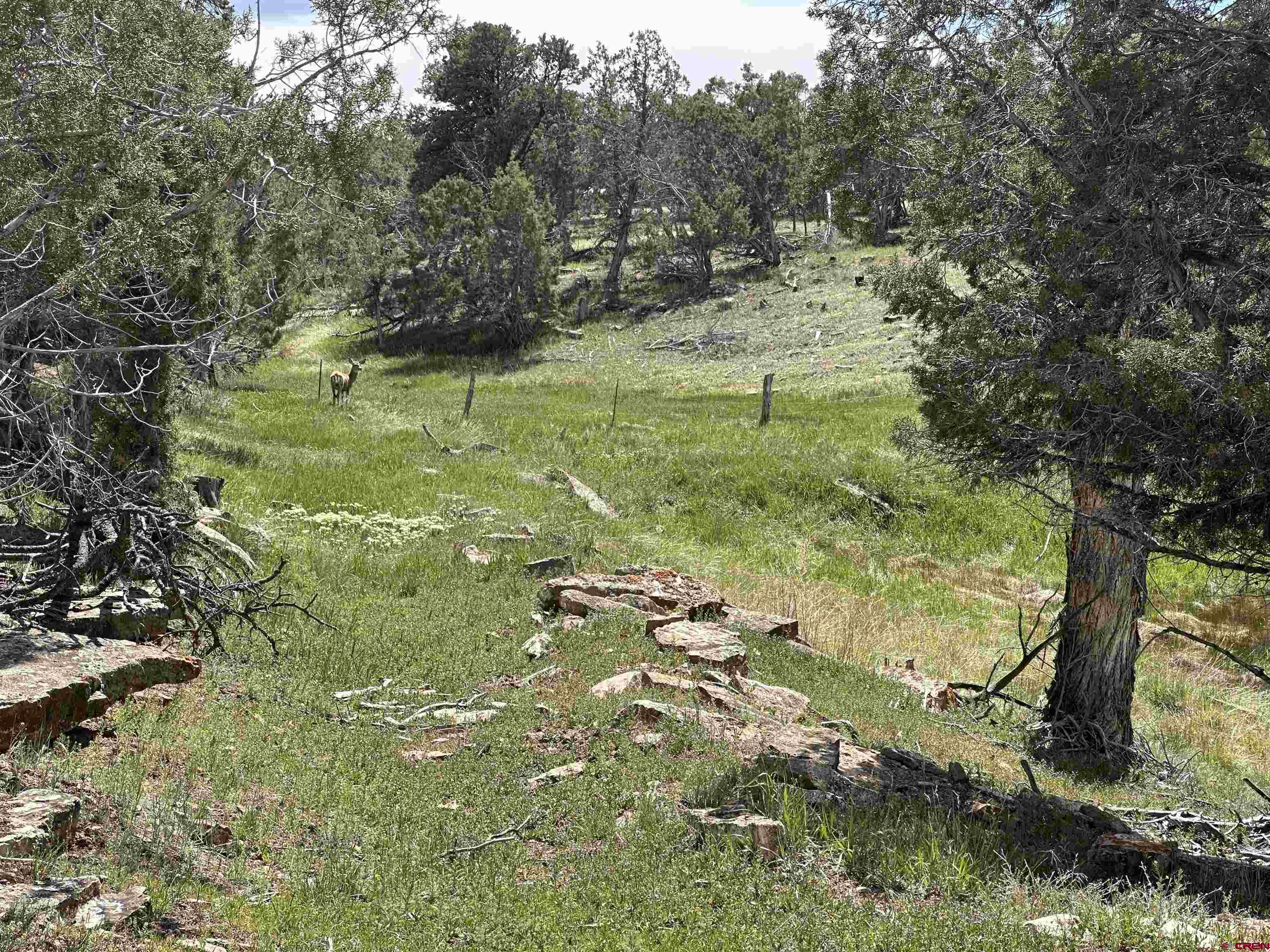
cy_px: 476
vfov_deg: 19.1
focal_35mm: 77
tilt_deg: -0.7
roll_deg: -0.3
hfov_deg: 25.3
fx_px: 2825
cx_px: 635
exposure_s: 1/447
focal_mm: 9
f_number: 2.8
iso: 32
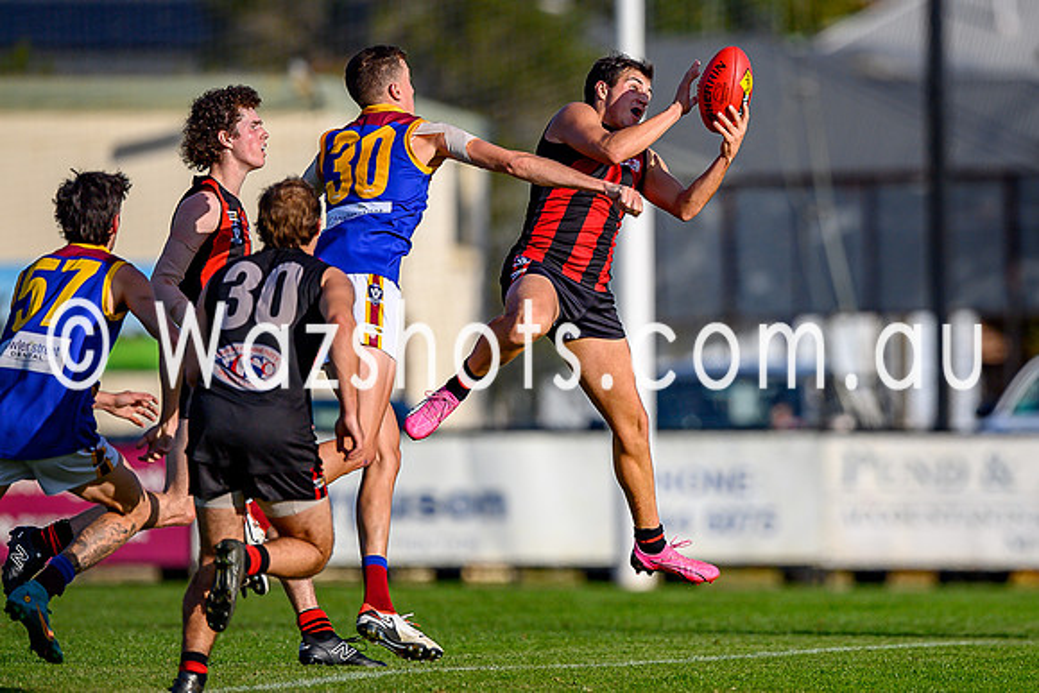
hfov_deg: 2.5
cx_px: 747
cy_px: 258
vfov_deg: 1.6
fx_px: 24229
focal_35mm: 839
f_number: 4
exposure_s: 1/2500
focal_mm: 500
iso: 140
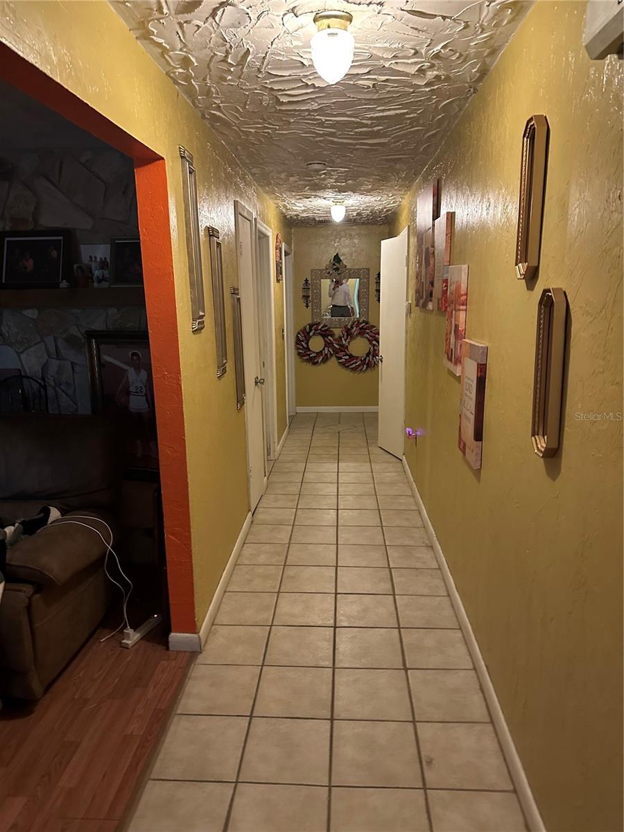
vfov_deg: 71.6
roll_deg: +0.6
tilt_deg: -13.4
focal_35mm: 24
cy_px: 416
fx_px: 577
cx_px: 312
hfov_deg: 56.8
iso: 640
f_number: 1.78
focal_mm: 6.86
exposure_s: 1/40
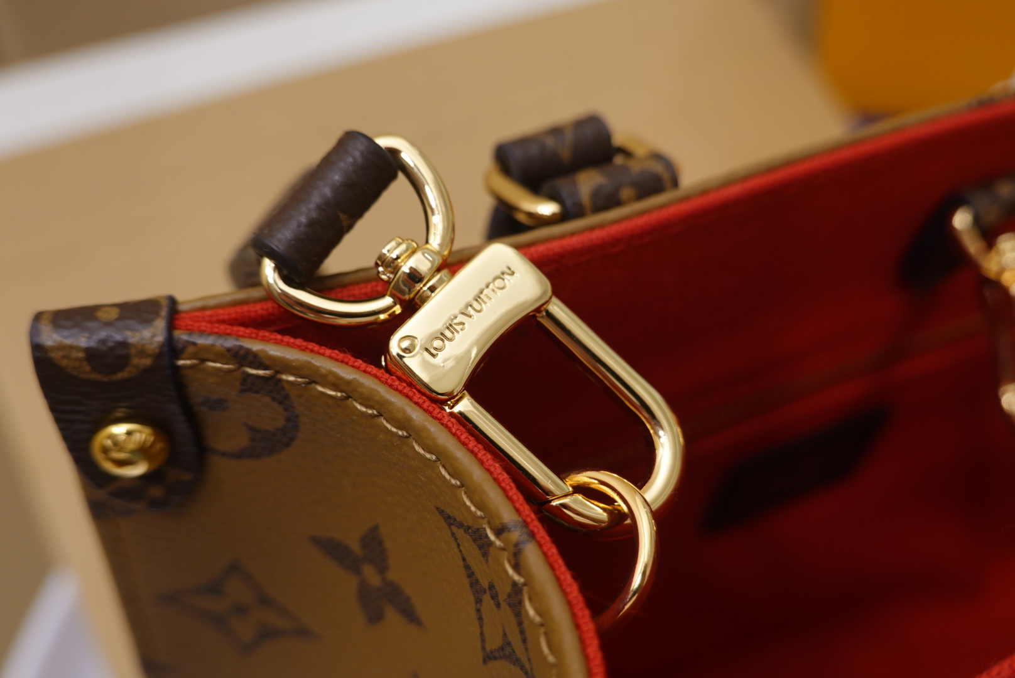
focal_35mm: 37
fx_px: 1044
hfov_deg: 51.9
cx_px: 508
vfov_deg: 36.0
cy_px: 339
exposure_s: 1/40
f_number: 3.5
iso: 160
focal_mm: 13.84
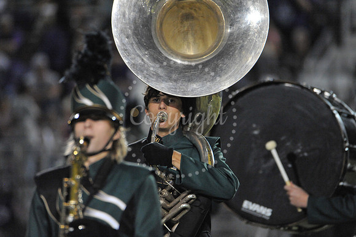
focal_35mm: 600
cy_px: 118
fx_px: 5930
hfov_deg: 3.4
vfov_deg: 2.3
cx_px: 178
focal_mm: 600
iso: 6400
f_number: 6.3
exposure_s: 1/160
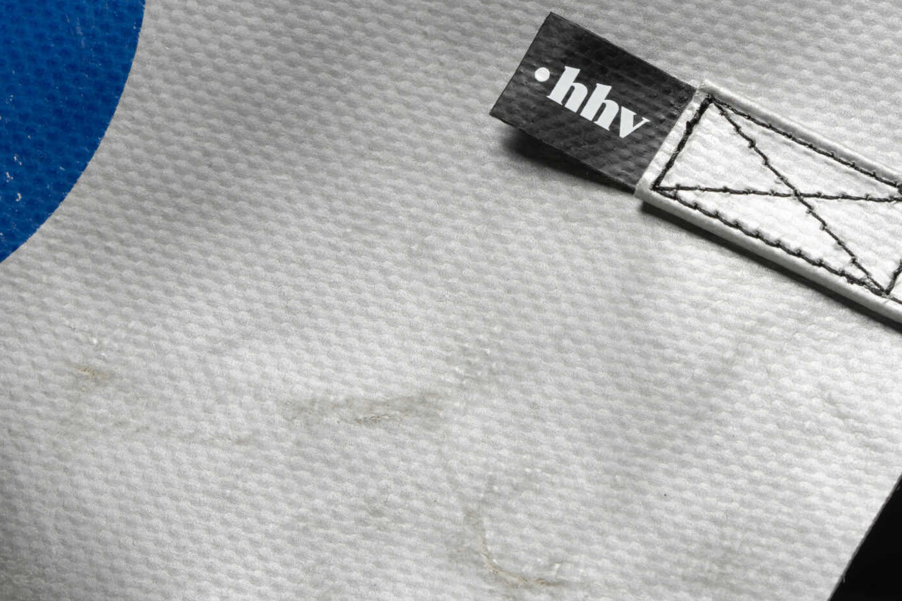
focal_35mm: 165
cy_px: 97
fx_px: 4134
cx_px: 596
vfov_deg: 8.3
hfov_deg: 12.4
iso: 100
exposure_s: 1/250
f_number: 16
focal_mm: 90
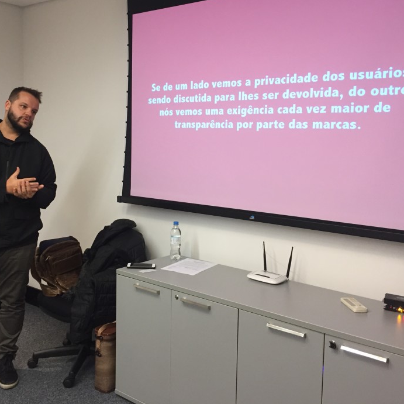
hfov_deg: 43.6
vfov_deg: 43.8
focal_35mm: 38
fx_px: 502
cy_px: 184
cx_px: 160
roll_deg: -0.7
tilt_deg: -5.7
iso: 125
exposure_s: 1/30
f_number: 2.2
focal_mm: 4.15
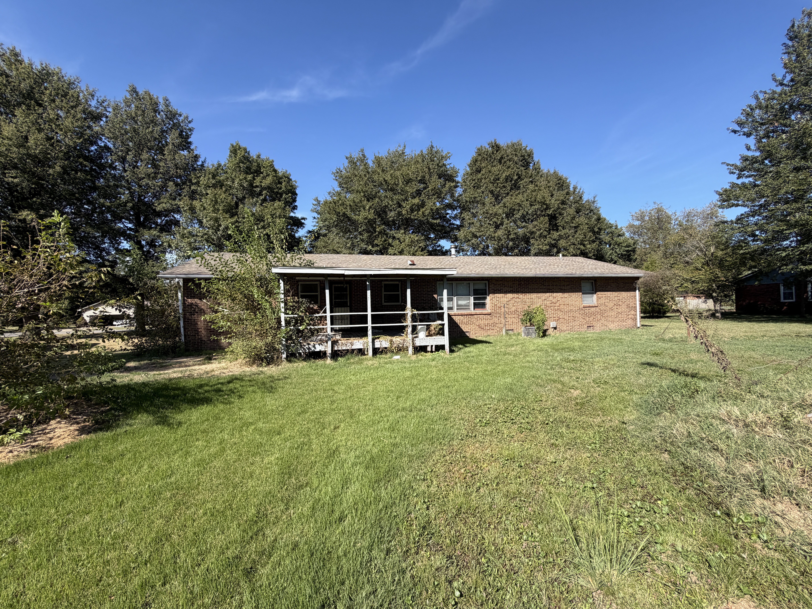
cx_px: 406
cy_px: 304
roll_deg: +1.3
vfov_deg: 85.7
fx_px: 328
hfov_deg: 102.1
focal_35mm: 14
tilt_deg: -1.0
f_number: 2.2
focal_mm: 2.22
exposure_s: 1/770
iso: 40
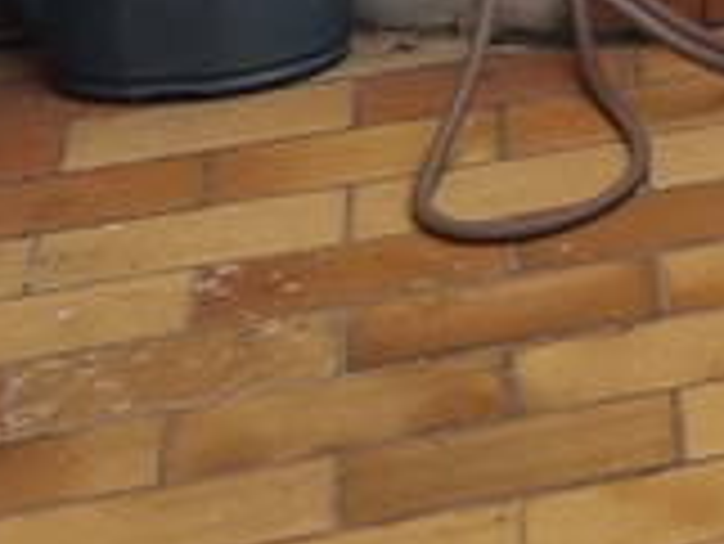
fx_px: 3454
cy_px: -1097
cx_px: 2037
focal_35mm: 165
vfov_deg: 7.8
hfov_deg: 9.7
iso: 50
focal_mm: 5.4
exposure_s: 1/389
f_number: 1.8
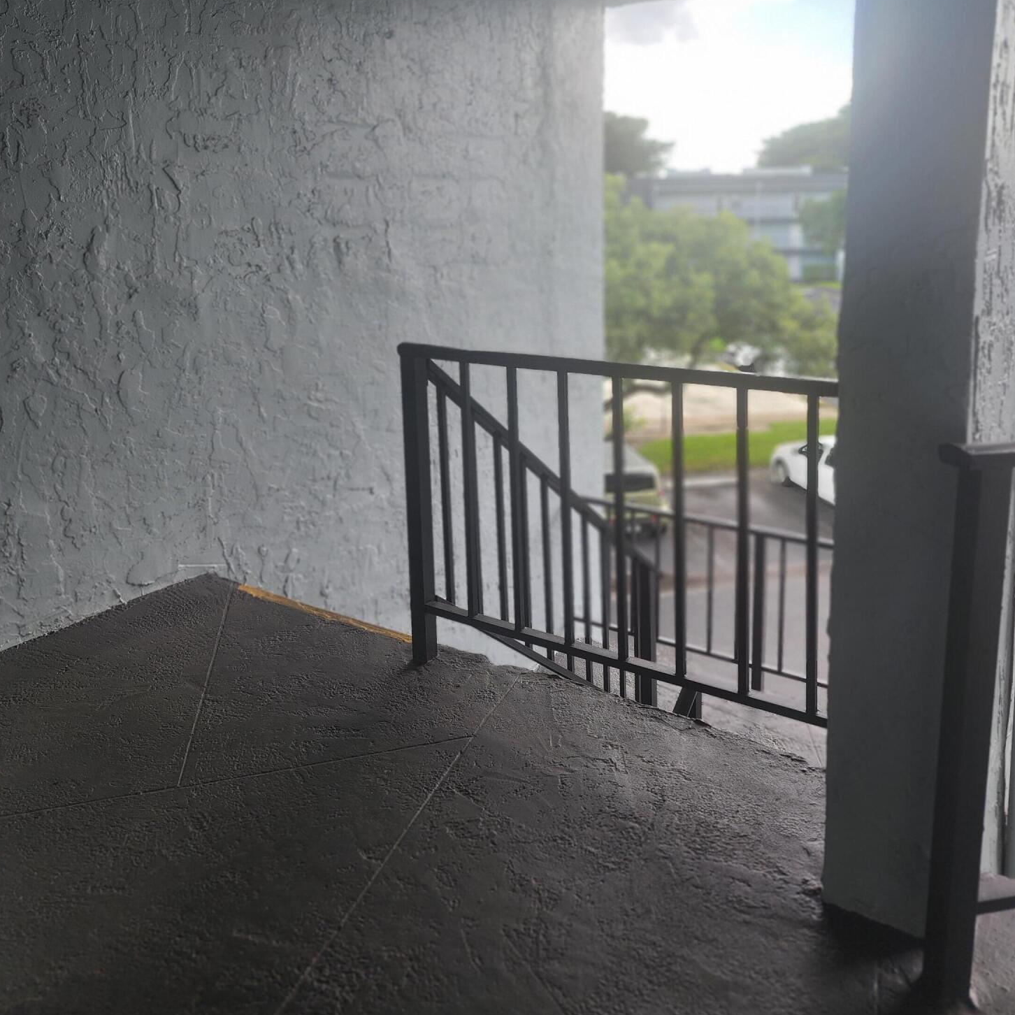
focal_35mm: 28
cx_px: 518
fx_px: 929
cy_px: 353
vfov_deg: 56.3
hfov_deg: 57.3
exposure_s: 1/120
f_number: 1.8
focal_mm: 6.4
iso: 32
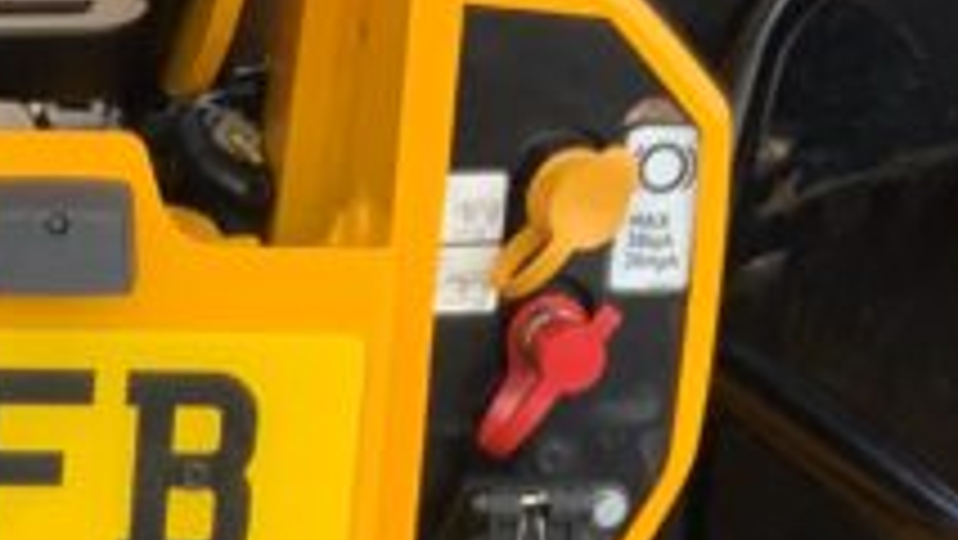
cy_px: 1134
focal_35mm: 152
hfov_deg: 13.7
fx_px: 3863
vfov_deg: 7.6
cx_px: -202
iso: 16
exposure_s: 1/167
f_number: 1.8
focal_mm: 3
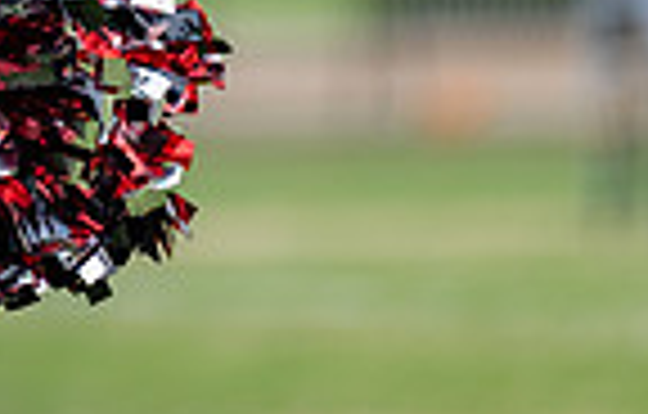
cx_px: -241
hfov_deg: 2.1
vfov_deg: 1.4
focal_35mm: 974
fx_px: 17309
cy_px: -431
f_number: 2.8
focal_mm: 200
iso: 500
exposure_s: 1/500
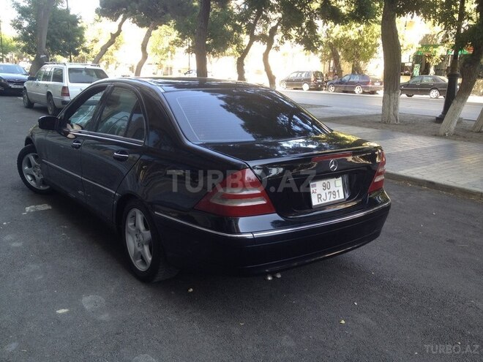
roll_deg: -1.1
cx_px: 242
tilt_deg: -17.5
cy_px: 181
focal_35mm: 35
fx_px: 488
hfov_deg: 52.6
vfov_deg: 40.7
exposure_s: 1/120
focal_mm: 4.28
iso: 50
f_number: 2.4
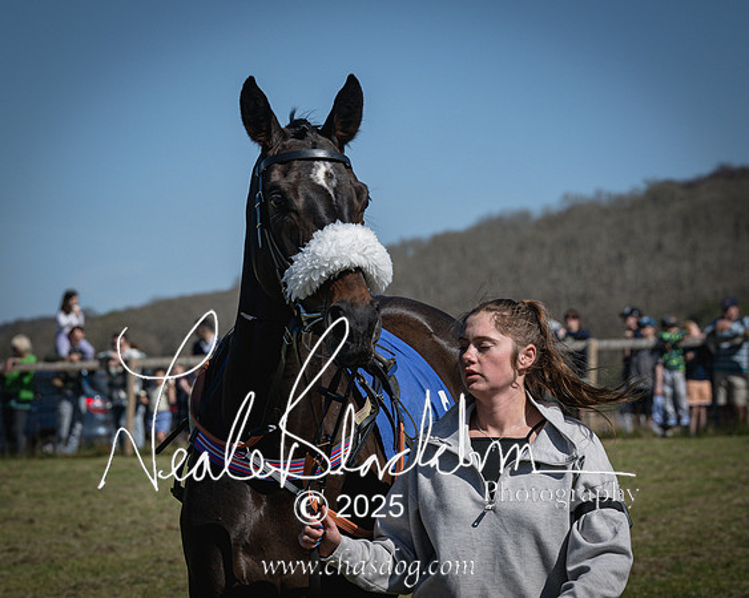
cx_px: 203
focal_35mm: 195
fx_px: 4326
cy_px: 237
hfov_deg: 9.9
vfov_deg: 7.9
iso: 160
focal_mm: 94
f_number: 5.6
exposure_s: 1/2000
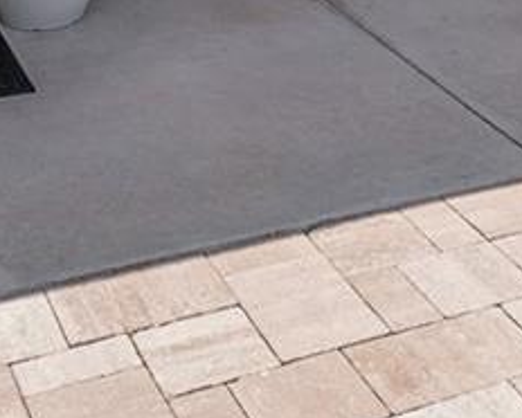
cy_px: -497
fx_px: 1500
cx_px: 353
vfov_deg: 13.1
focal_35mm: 97
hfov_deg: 19.7
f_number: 8
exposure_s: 1/250
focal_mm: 15
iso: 125
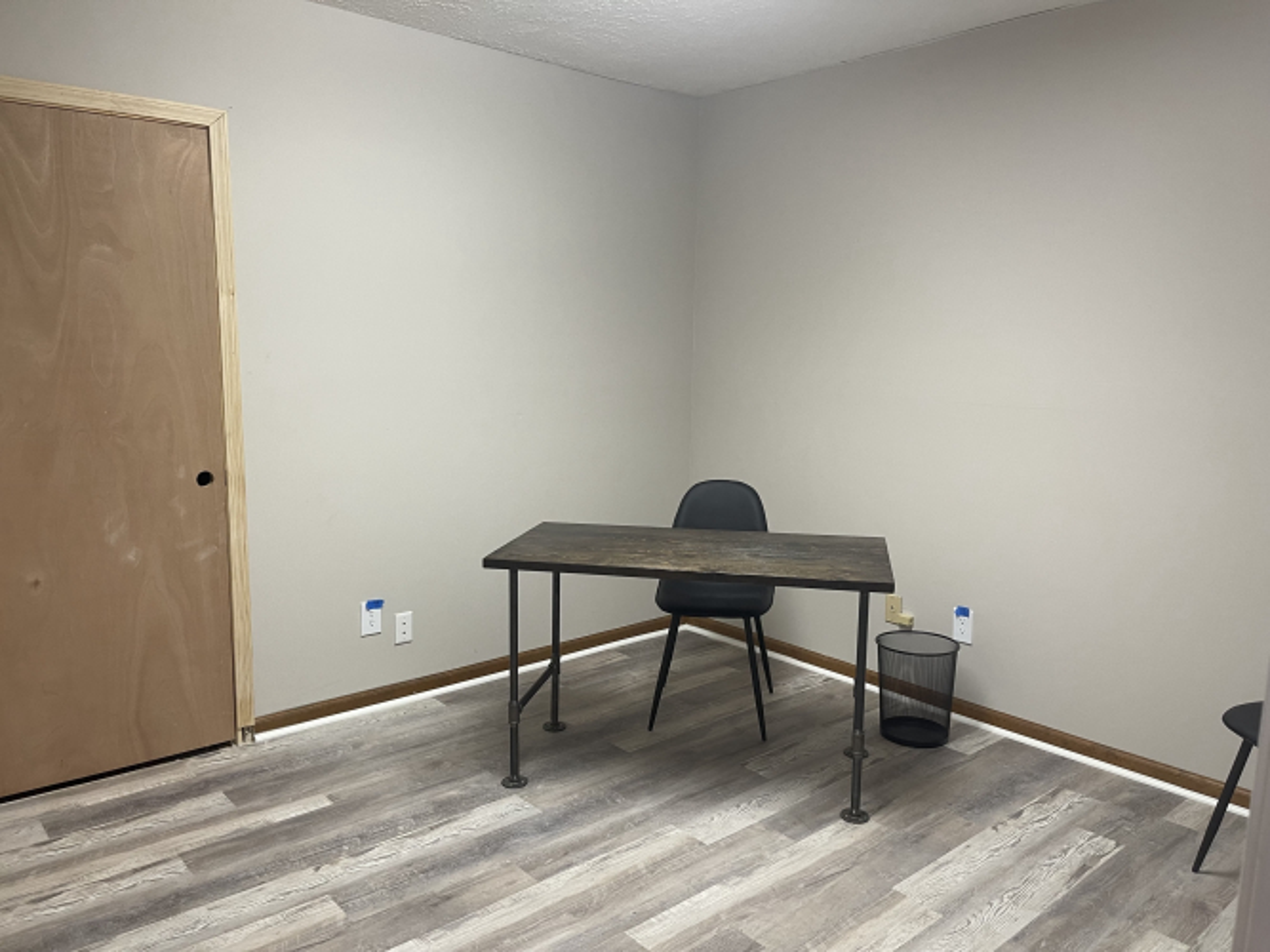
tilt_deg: -9.1
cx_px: 635
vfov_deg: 53.0
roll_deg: -1.5
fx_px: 954
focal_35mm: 26
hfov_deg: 67.3
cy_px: 476
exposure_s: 1/60
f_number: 1.6
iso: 125
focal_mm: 5.1
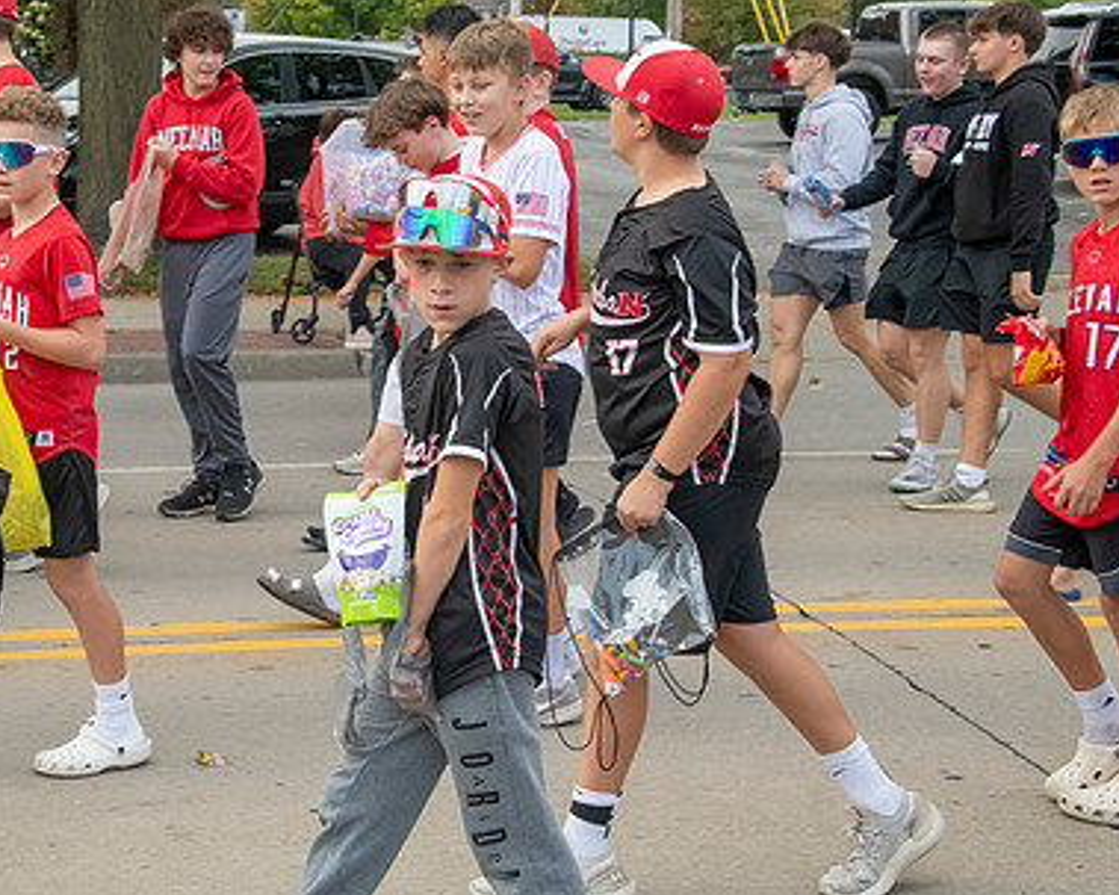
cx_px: 331
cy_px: 332
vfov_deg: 17.2
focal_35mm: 89
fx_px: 2947
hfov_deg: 21.4
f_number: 11
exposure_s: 1/320
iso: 3200
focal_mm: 62
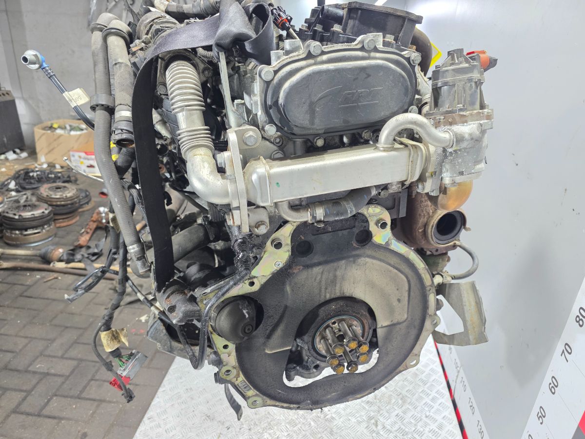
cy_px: 220
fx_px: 389
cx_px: 292
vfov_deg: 58.9
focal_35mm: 23
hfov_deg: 73.9
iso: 500
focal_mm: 6.3
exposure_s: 1/100
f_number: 1.7
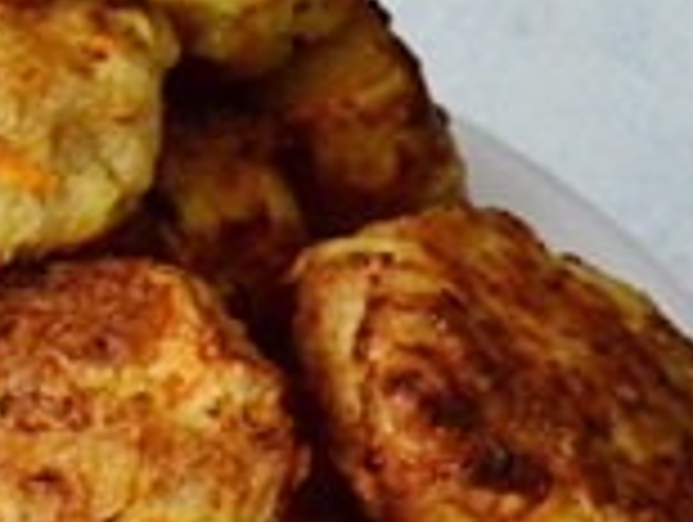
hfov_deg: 6.9
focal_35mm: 280
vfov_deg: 5.3
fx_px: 5614
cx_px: -374
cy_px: 461
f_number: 8
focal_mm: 50
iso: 4000
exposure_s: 1/80
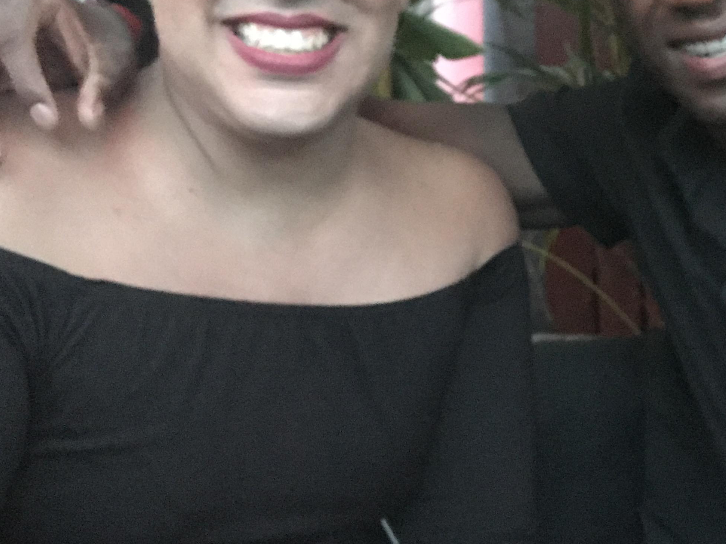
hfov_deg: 33.0
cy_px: 177
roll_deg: +2.4
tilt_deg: -1.8
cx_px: 477
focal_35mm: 58
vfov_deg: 25.1
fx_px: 1217
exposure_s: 1/4
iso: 400
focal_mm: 3.99
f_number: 1.8
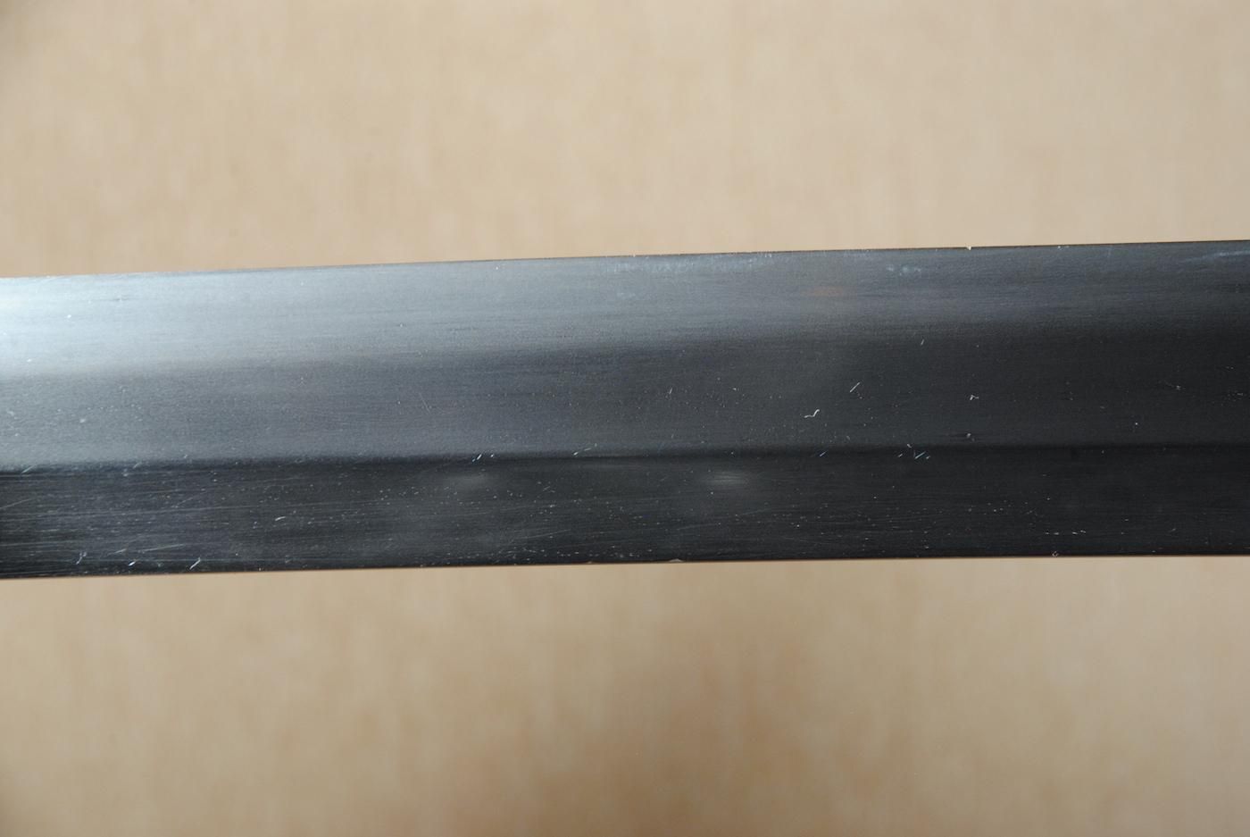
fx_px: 7039
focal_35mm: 202
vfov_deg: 6.8
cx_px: 625
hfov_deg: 10.1
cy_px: 418
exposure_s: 1/2
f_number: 11
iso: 400
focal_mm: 135
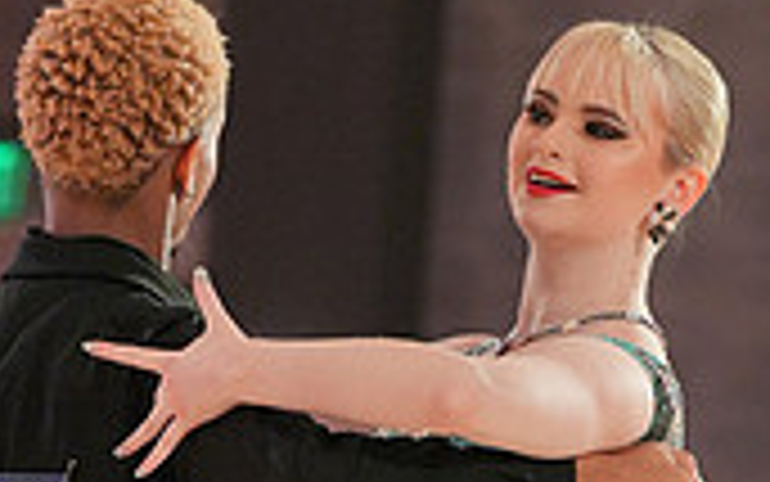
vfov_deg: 3.0
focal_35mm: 440
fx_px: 9236
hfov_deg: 4.8
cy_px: 883
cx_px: 430
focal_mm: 127
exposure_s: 1/400
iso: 4000
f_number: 4
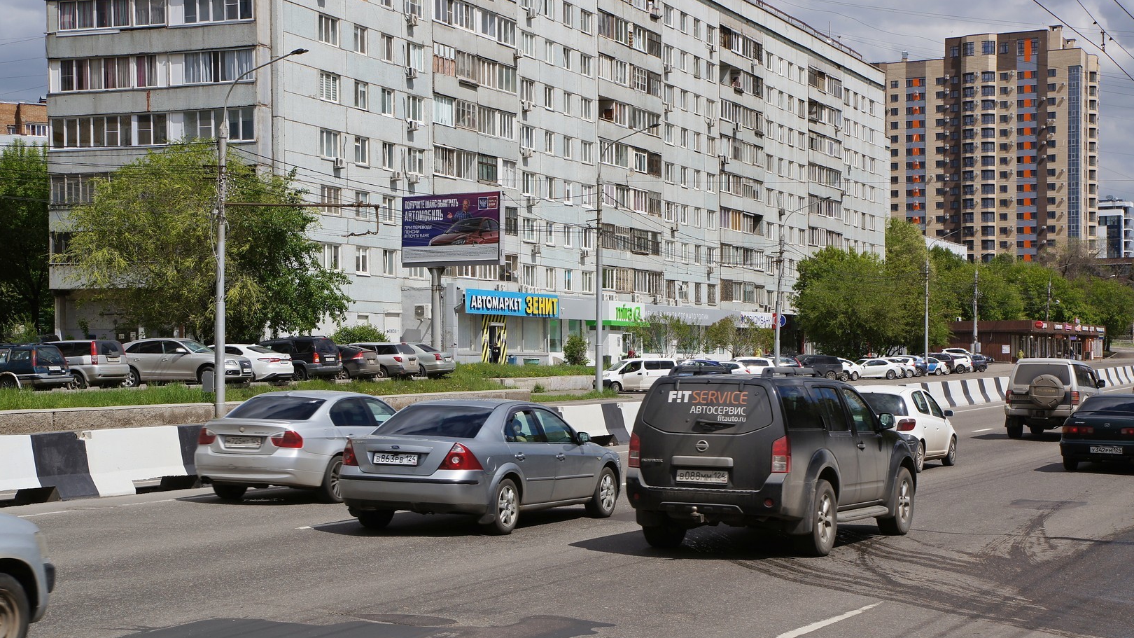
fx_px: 1894
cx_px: 567
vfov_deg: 19.1
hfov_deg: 33.3
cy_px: 331
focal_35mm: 63
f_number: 10
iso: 100
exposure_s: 1/400
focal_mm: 40
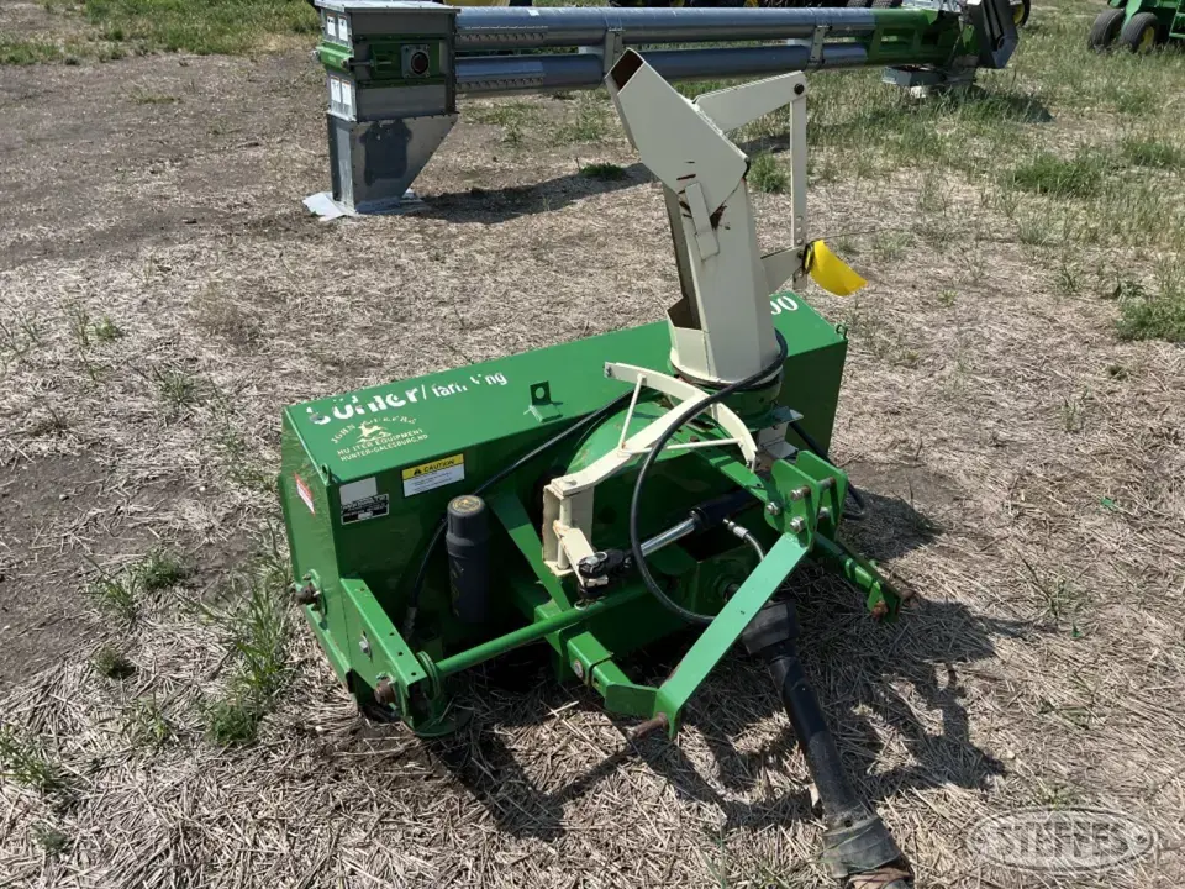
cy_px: 444
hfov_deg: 67.3
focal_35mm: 26
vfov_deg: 53.1
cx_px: 592
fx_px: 890
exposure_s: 1/3356
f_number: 1.5
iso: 50
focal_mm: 5.7
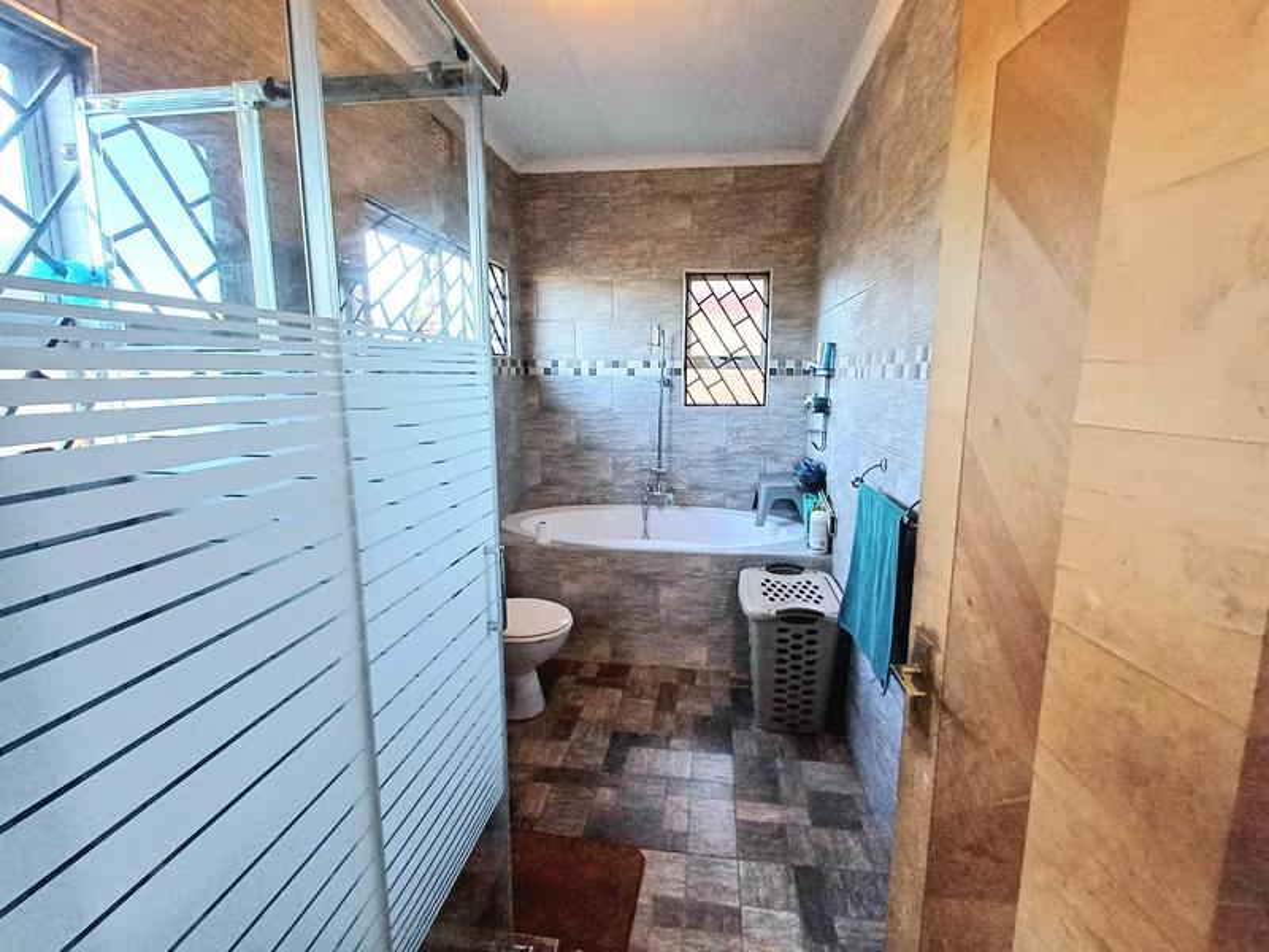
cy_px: 476
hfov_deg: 94.5
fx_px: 587
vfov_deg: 78.1
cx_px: 634
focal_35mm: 16
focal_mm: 1.64
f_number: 2.2
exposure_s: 1/33.4
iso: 160
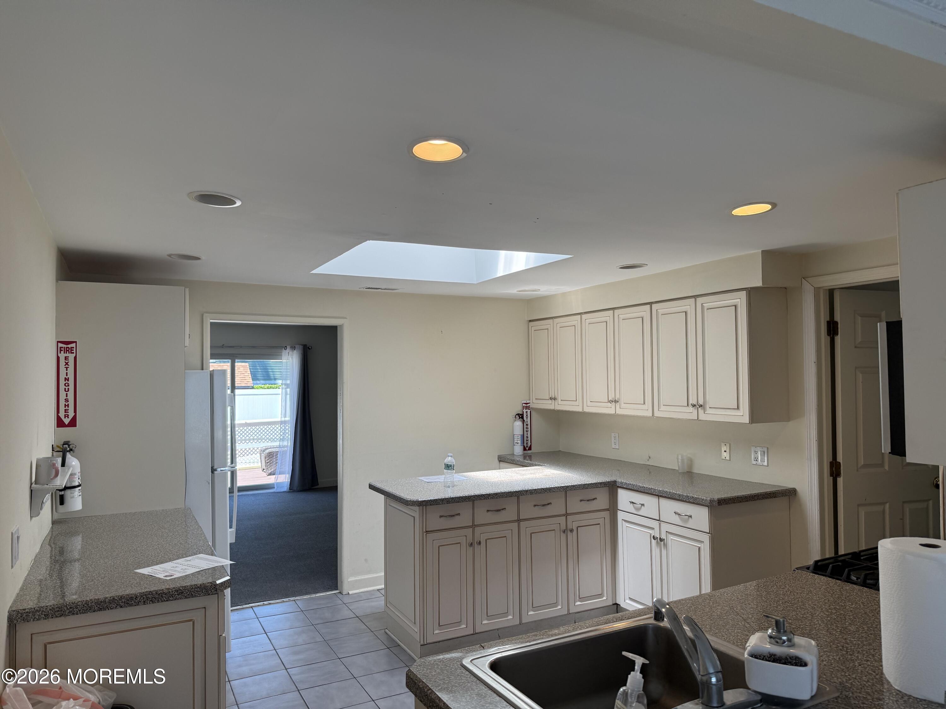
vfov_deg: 56.8
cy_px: 354
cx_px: 473
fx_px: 656
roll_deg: +0.5
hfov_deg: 71.6
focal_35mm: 24
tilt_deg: +3.3
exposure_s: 1/367
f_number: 1.78
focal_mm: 6.76
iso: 100
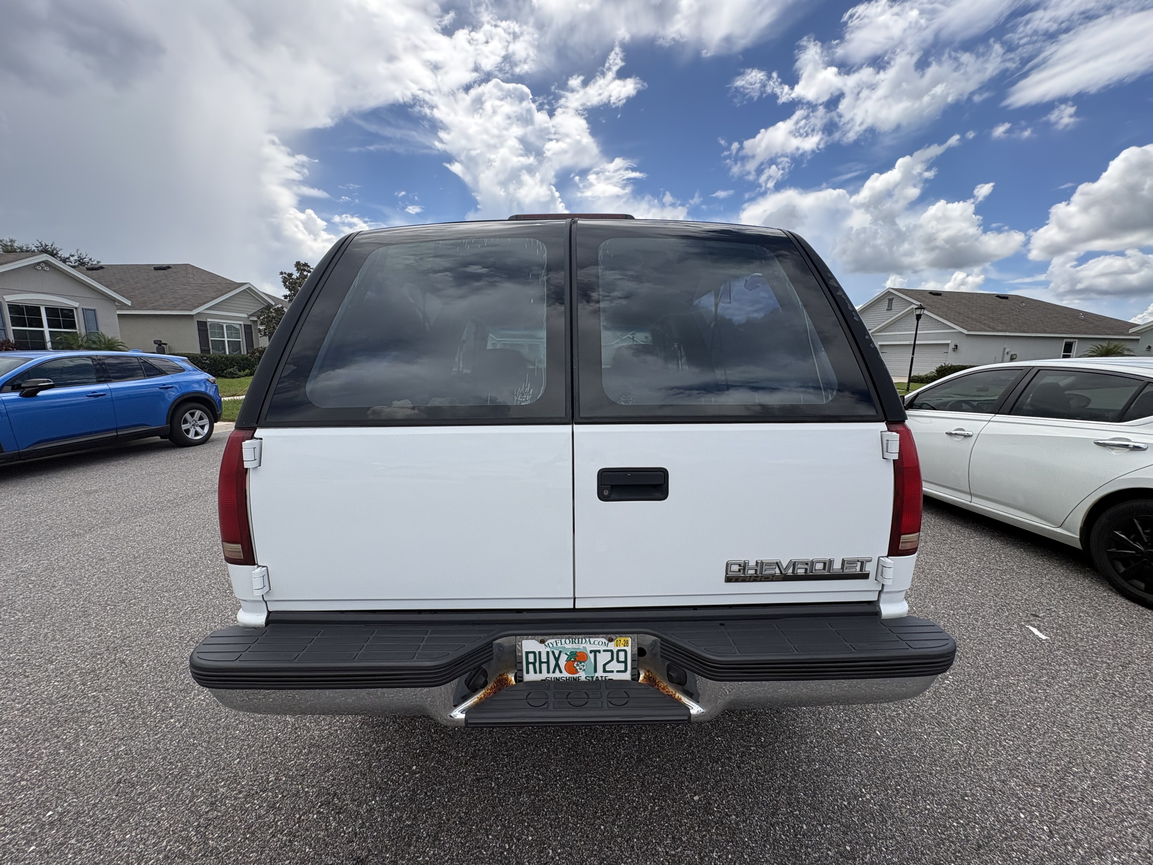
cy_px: 432
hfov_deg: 102.1
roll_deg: +0.7
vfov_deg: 85.7
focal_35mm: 14
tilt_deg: -9.6
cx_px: 576
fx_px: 466
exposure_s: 1/1477
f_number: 2.2
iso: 40
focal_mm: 2.22
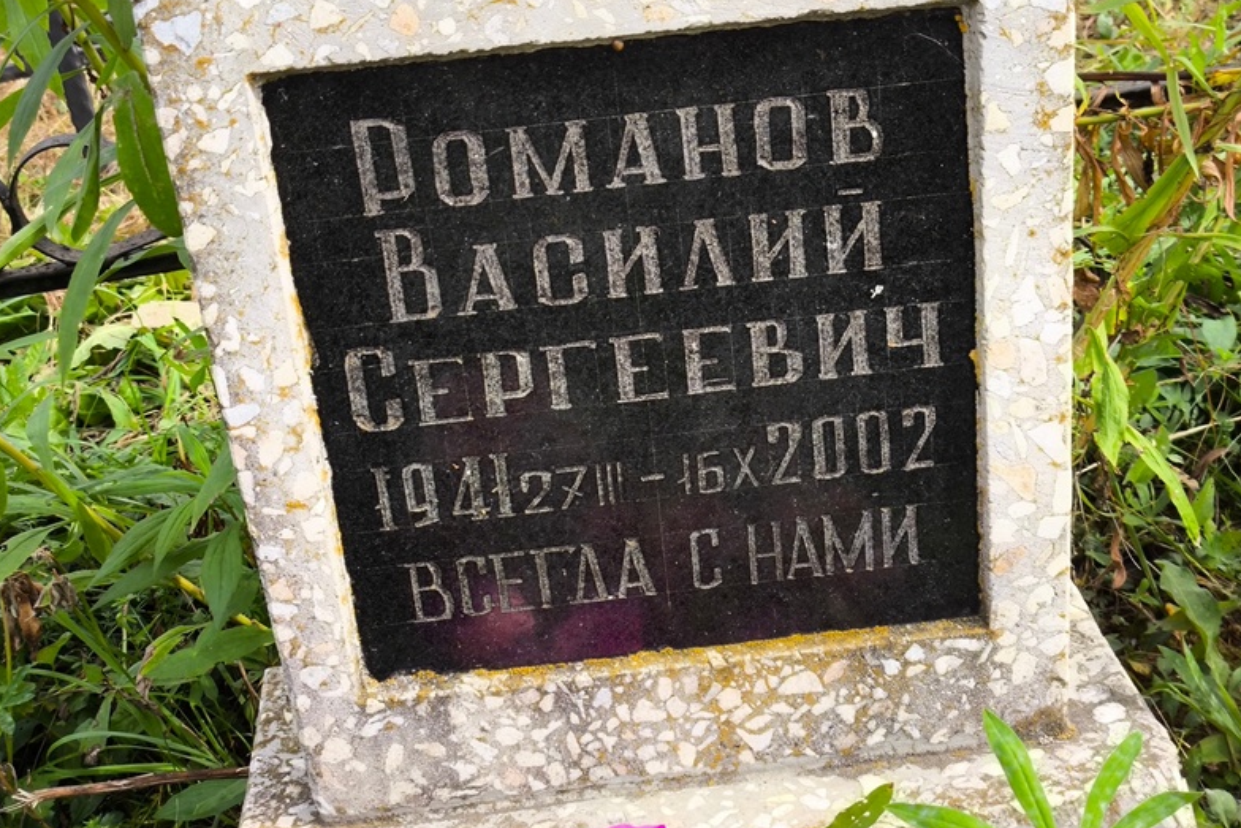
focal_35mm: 53
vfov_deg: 25.5
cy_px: 383
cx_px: 618
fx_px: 1827
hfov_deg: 37.5
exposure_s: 1/303
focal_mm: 4.71
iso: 50
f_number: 1.7
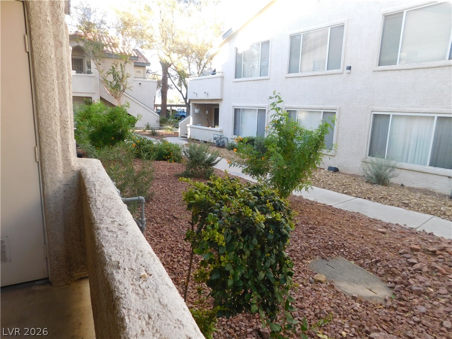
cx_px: 226
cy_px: 170
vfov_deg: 58.9
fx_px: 300
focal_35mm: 23
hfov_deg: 73.9
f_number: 3
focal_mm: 4
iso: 125
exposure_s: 1/100
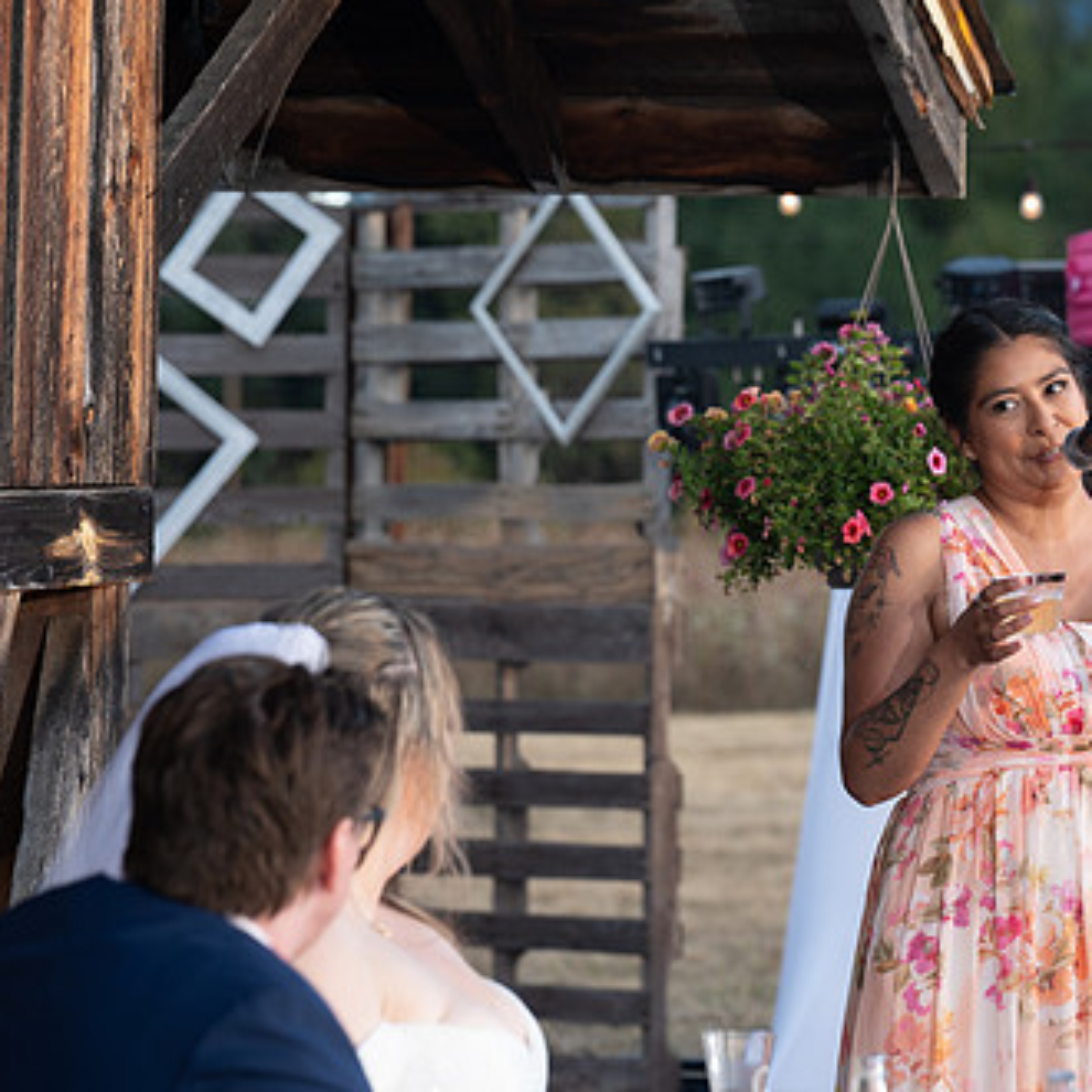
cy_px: 515
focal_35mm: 224
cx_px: 837
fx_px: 7995
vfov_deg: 7.8
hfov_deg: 7.8
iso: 320
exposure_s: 1/125
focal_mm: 150
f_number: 5.6
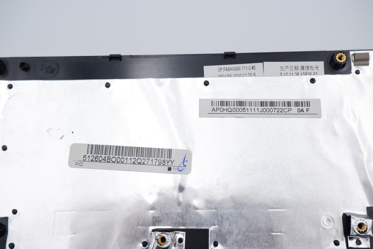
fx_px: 456
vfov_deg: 30.5
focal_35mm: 44
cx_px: 186
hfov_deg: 44.5
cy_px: 124
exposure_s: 1/500
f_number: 5.6
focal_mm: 29.6
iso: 800
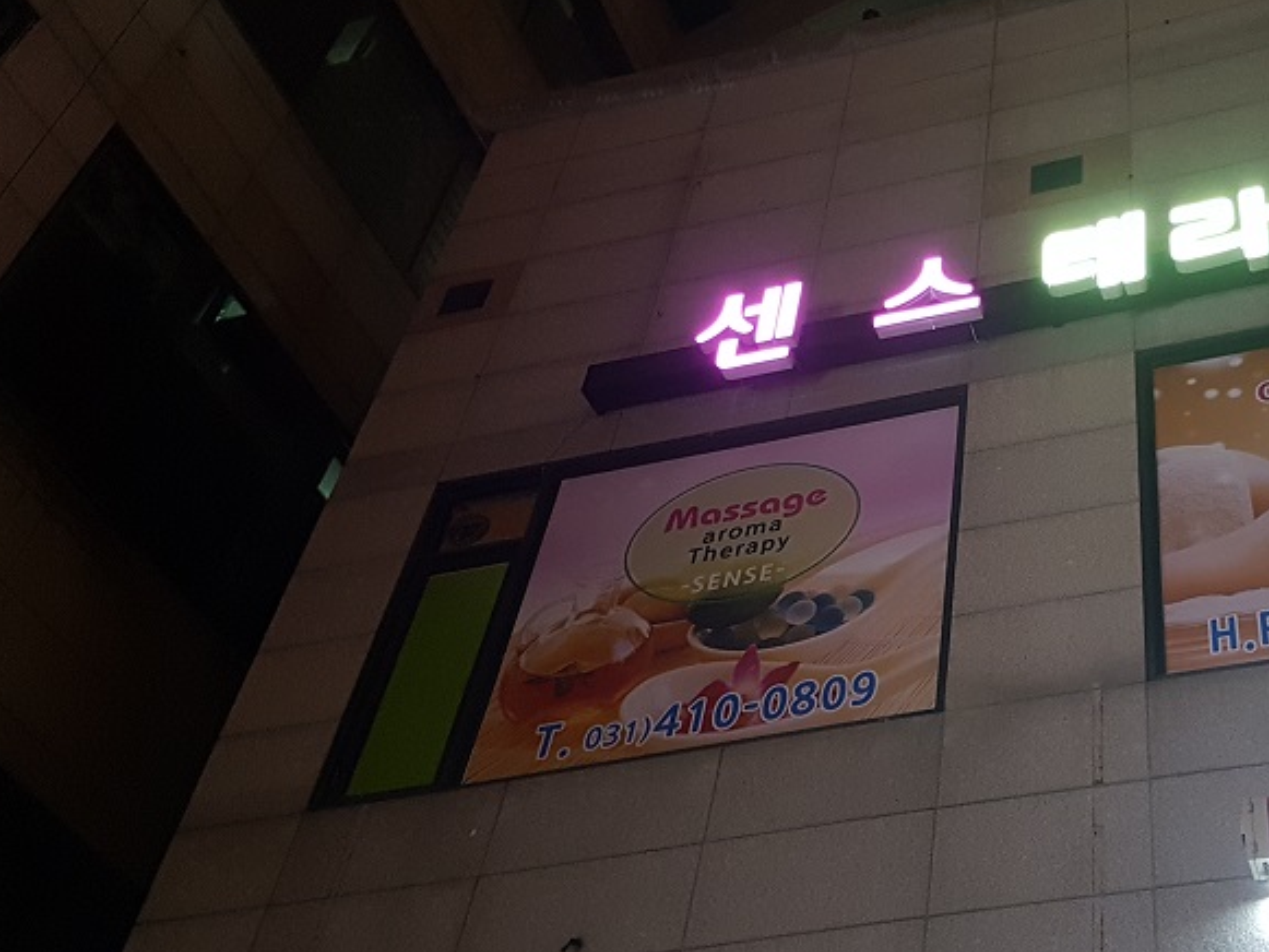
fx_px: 1650
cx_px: 1031
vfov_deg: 32.2
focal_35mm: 45
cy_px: 445
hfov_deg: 40.2
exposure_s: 1/13
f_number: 1.7
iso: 200
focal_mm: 4.2
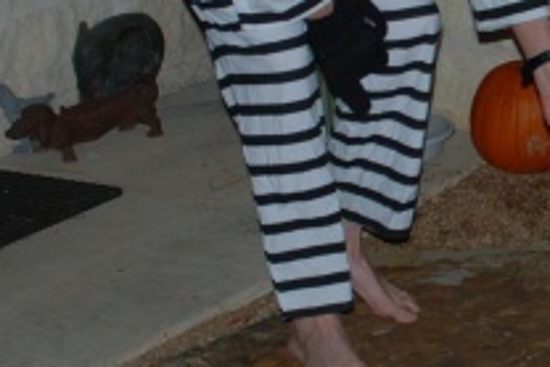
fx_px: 1942
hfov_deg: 15.3
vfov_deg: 10.7
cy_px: 17
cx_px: 727
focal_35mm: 127
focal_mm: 22
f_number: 3.8
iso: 200
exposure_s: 1/60
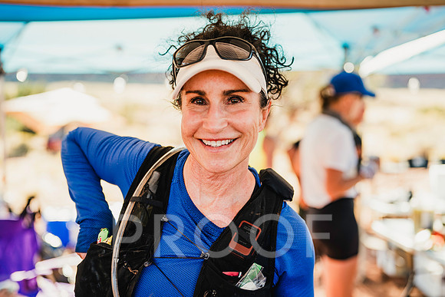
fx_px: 618
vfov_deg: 27.0
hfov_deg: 39.6
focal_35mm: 50
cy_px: 148
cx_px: 222
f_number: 2.2
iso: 100
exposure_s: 1/320
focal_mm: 50
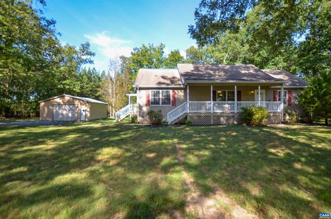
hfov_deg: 90.1
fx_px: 165
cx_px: 166
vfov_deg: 67.1
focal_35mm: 18
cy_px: 110
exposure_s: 1/250
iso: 100
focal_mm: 12
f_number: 3.5
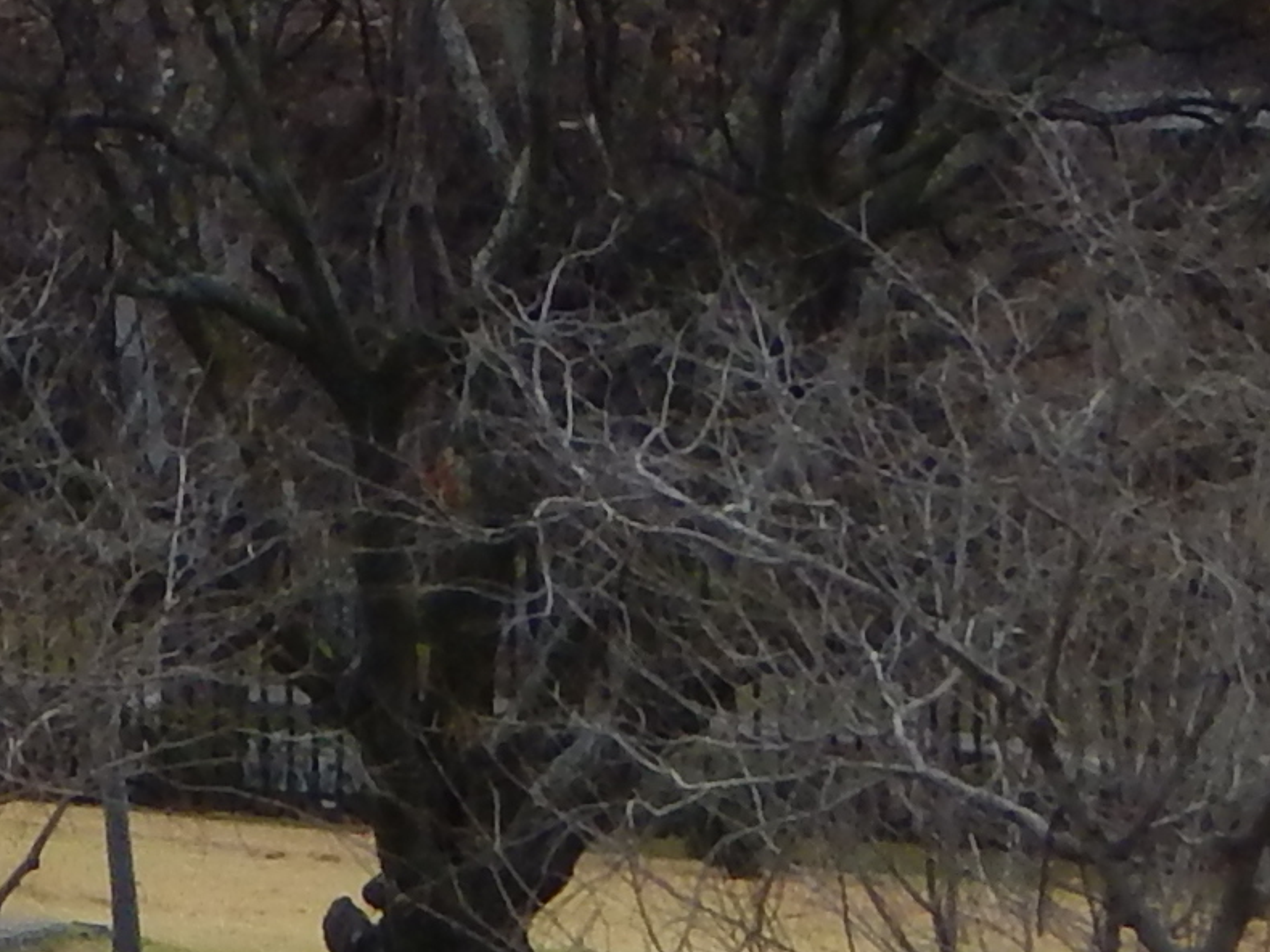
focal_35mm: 607
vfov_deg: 2.4
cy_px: 249
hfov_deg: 3.2
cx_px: -1447
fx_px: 22263
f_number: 4.5
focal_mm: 18.7
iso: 125
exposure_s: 1/400
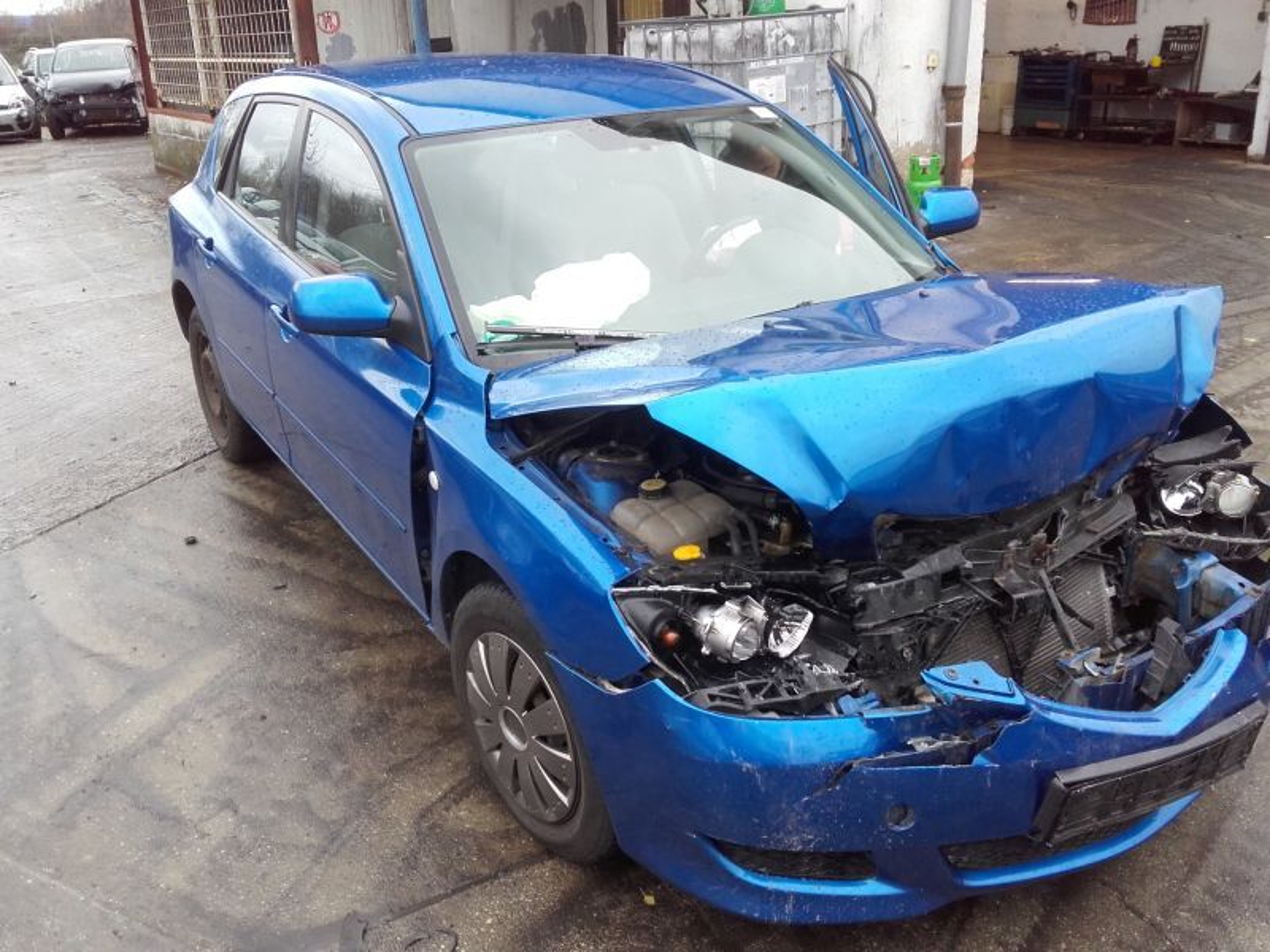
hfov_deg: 58.4
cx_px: 635
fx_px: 1137
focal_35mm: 31
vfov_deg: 45.4
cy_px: 476
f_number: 2.2
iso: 70
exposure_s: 1/50
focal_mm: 3.31
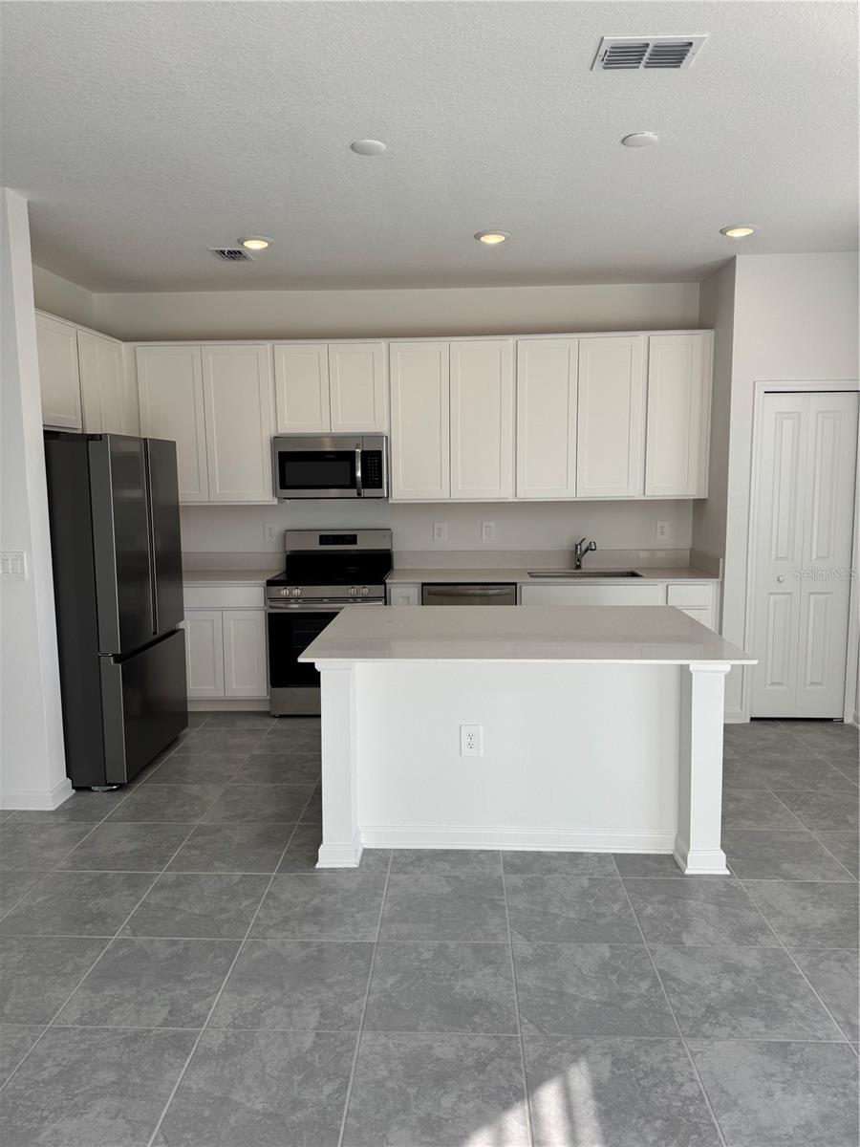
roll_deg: +0.7
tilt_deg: -6.1
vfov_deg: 71.6
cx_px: 430
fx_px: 795
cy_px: 574
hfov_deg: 56.8
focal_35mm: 24
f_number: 1.78
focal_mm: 6.76
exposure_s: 1/832
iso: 80
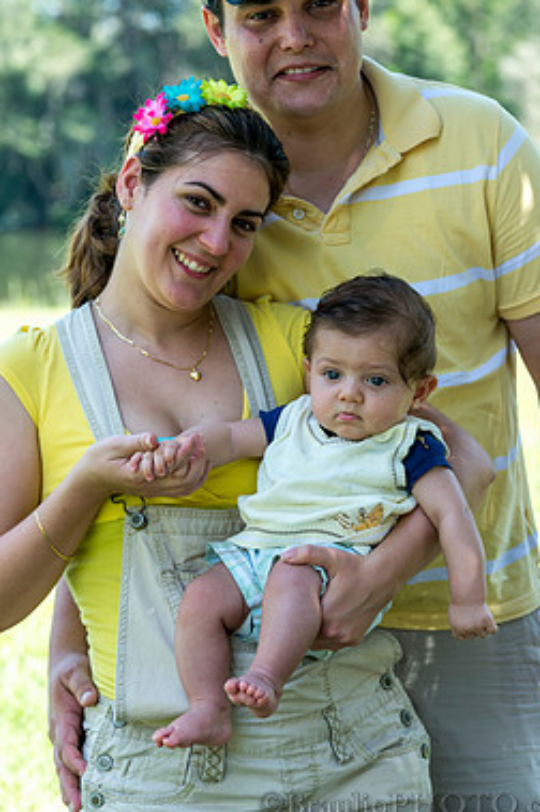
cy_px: 351
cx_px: 287
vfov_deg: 14.2
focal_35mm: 145
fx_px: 3268
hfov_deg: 9.4
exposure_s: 1/100
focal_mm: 122
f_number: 6.3
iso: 100
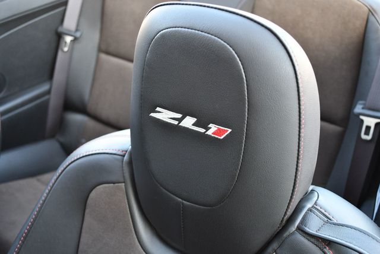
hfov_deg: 44.5
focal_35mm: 44
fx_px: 465
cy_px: 127
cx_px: 190
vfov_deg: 30.6
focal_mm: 22
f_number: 3.8
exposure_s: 1/250
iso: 800
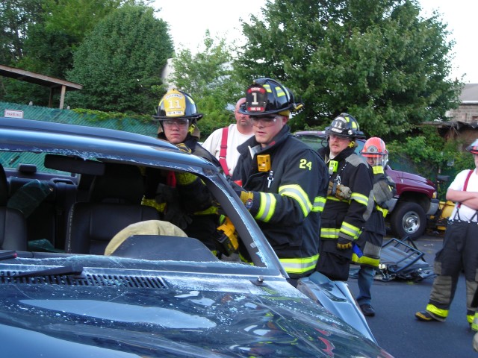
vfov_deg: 30.9
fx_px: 649
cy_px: 179
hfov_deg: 40.4
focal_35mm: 47
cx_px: 239
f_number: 3.4
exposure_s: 1/15.8
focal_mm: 7.8
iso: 50
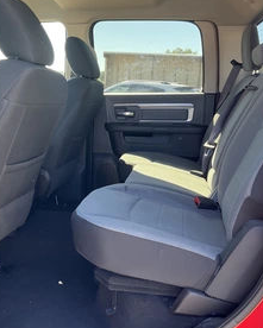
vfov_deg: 44.8
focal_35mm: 41
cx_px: 106
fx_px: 399
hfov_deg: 36.4
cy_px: 163
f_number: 1.8
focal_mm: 3
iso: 64
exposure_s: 1/122
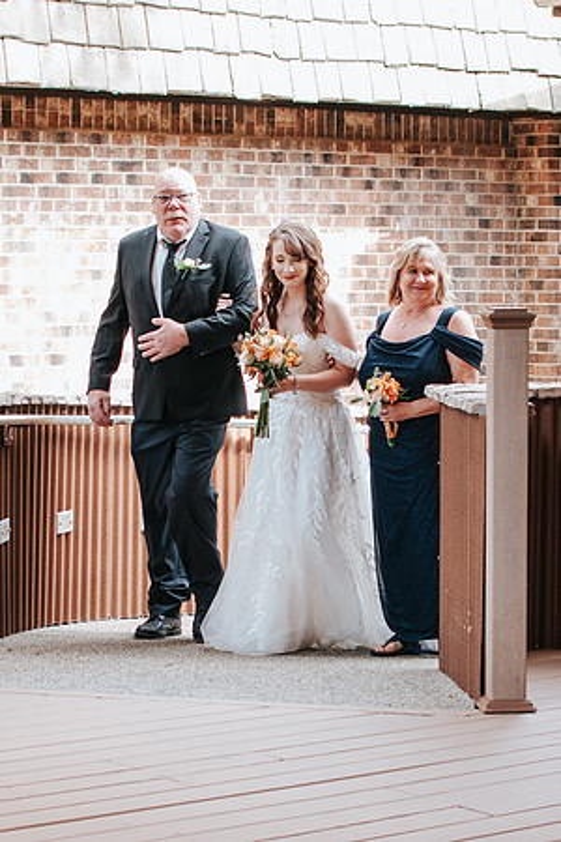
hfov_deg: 13.7
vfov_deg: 20.4
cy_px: 482
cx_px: 296
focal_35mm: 100
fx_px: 2338
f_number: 3.5
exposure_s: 1/250
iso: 800
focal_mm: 35
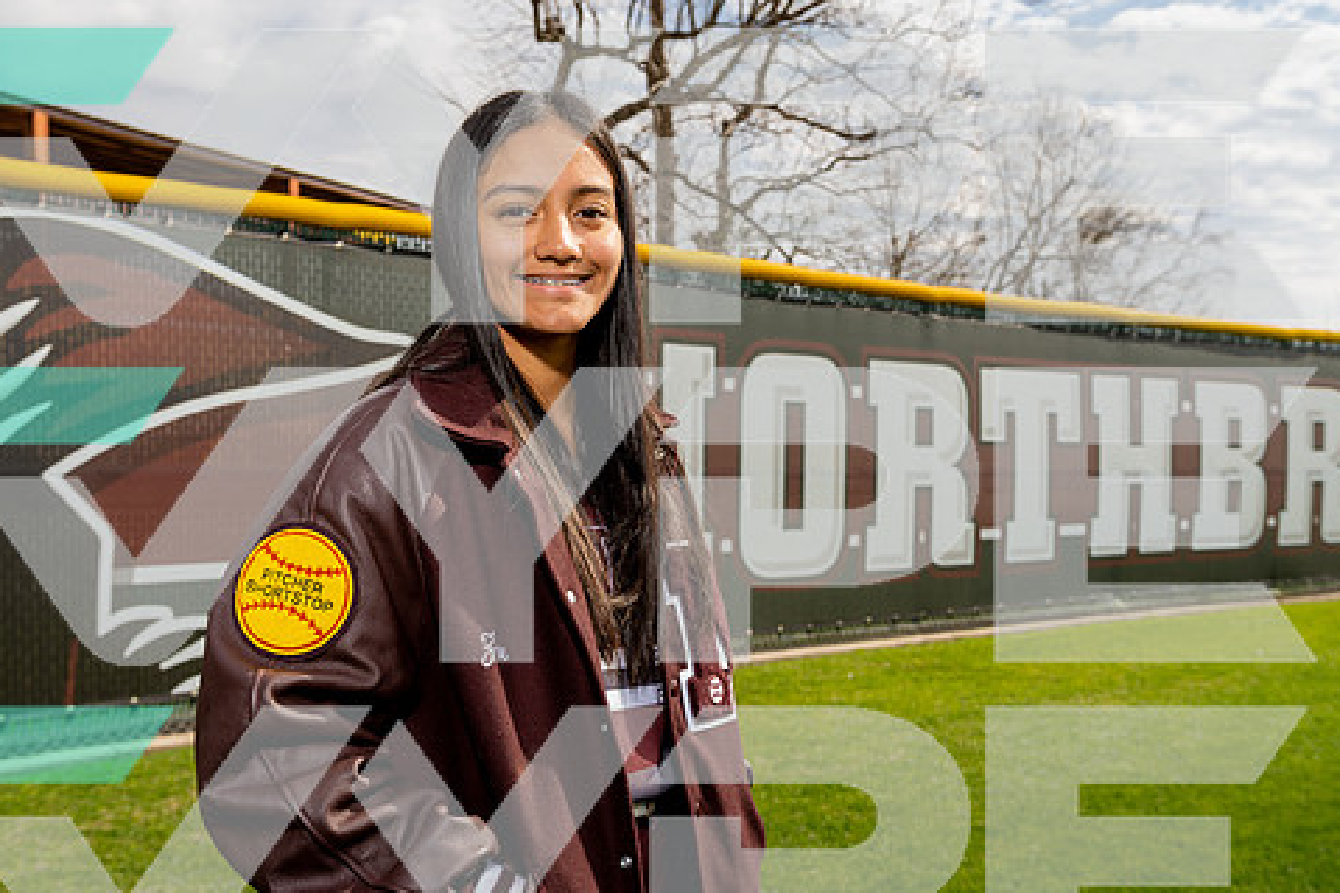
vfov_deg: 33.3
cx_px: 604
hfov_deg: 48.4
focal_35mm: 40
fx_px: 1488
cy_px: 516
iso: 100
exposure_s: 1/250
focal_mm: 33
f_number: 6.3
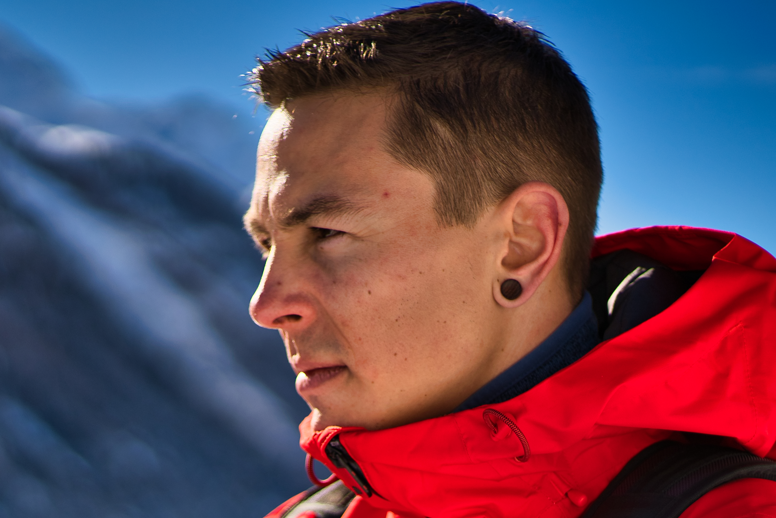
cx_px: 237
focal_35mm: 101
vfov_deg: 13.4
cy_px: 477
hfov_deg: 20.1
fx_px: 2177
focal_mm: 50
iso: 100
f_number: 1.8
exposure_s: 1/8000
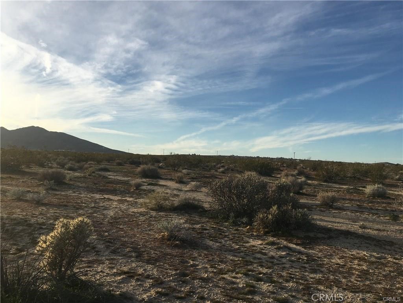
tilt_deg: +2.3
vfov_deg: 48.2
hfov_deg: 61.7
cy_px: 152
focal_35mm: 29
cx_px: 202
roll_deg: -2.3
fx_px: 338
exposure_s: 1/1261
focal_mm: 4.15
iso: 25
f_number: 2.2
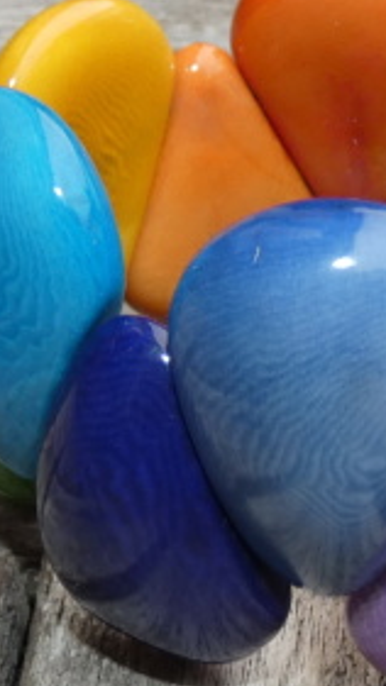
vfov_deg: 33.8
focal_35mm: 62
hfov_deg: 19.2
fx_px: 1128
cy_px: 312
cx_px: 311
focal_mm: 5.3
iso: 125
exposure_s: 1/60
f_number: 3.3
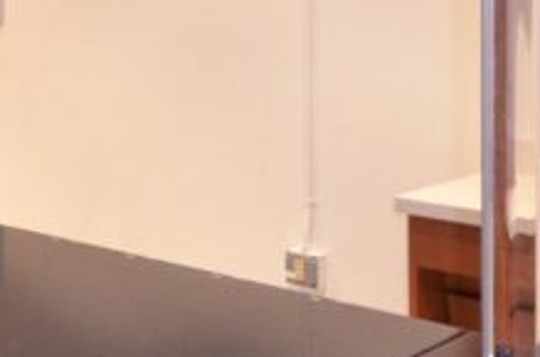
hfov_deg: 24.5
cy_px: -52
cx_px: -197
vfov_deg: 18.5
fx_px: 1048
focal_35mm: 70
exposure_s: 1/60
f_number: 4
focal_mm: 10
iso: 800
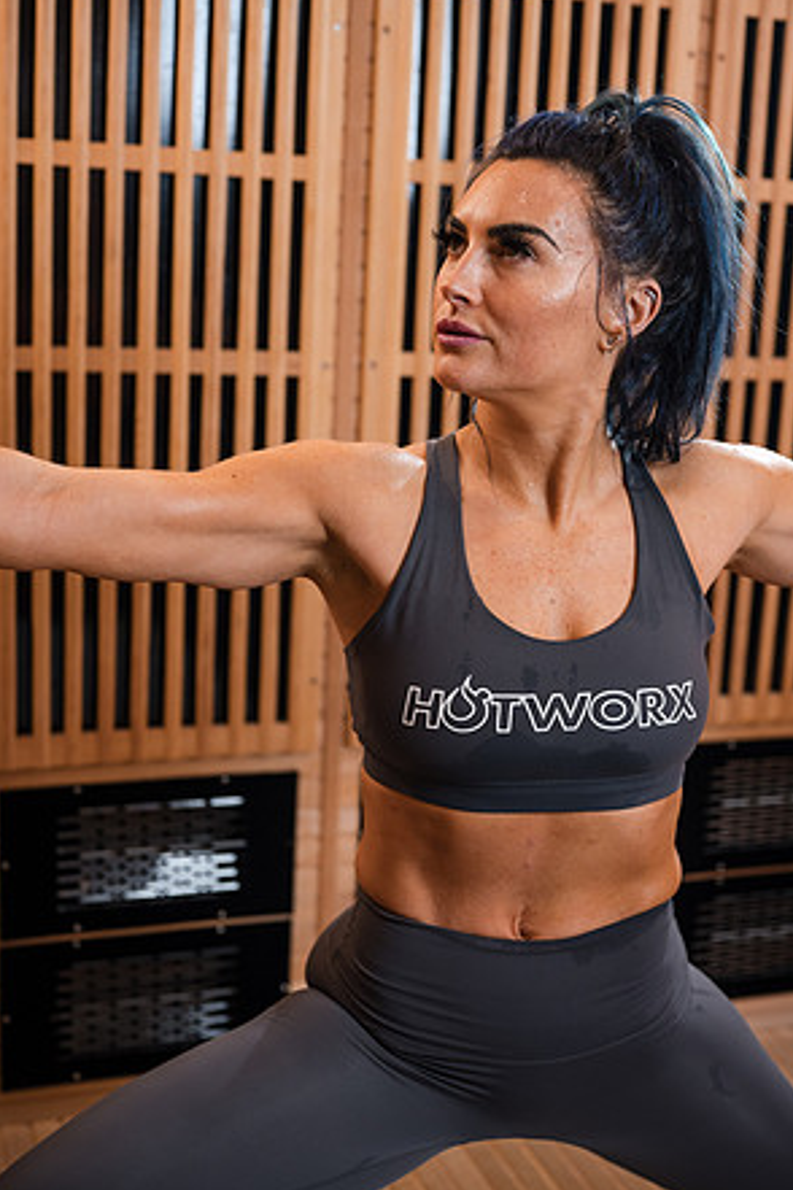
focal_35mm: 51
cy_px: 594
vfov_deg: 38.9
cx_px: 399
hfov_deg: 26.5
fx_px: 1685
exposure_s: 1/125
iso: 400
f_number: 3.5
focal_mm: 50
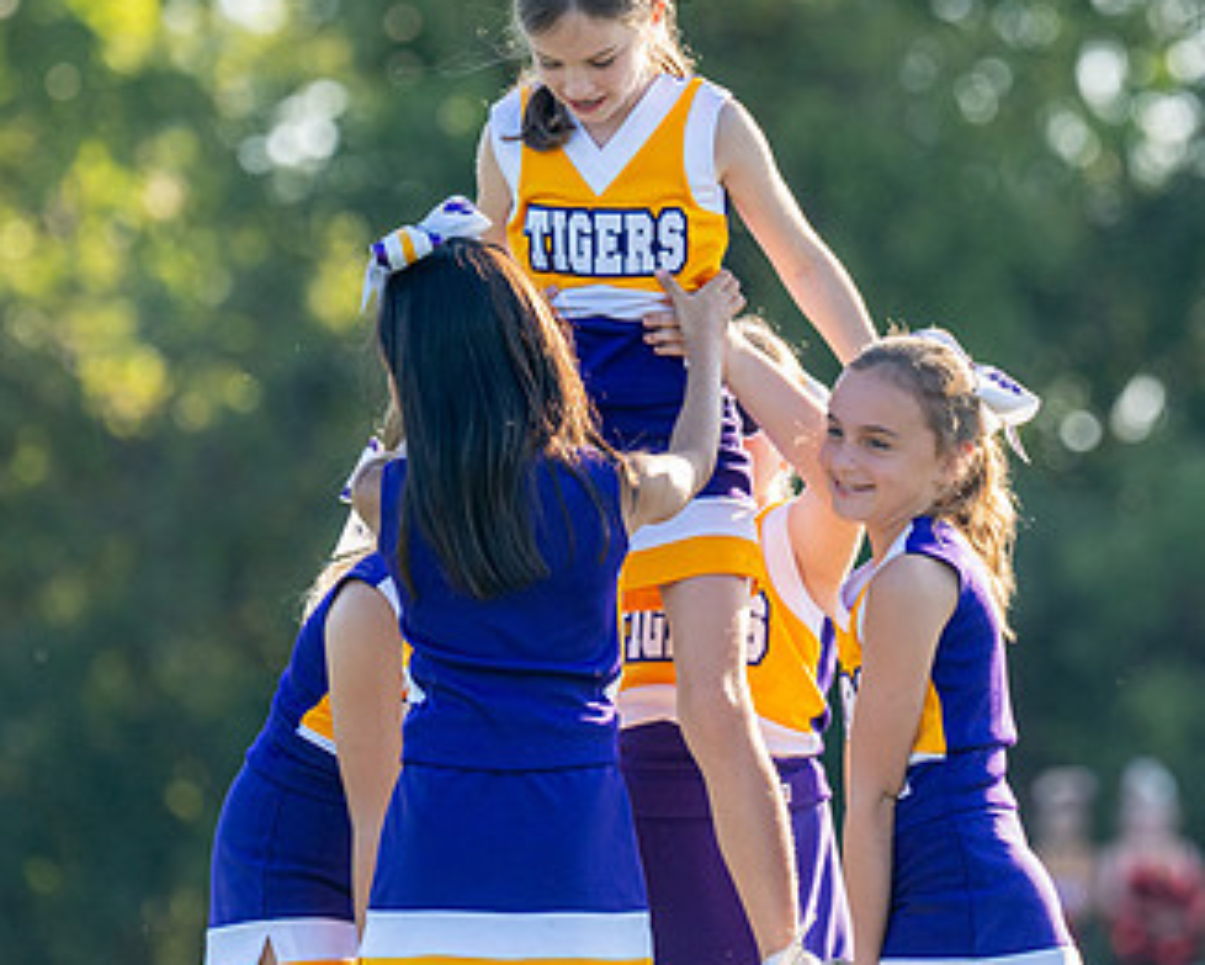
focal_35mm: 362
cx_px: 640
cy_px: 345
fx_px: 12914
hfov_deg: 5.3
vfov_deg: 4.3
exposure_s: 1/2000
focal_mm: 159
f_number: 2.8
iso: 400
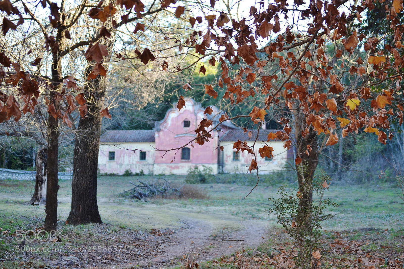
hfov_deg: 18.9
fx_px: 1212
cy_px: 134
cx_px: 202
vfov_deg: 12.7
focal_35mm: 108
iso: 1100
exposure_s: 1/500
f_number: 4.2
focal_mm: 72
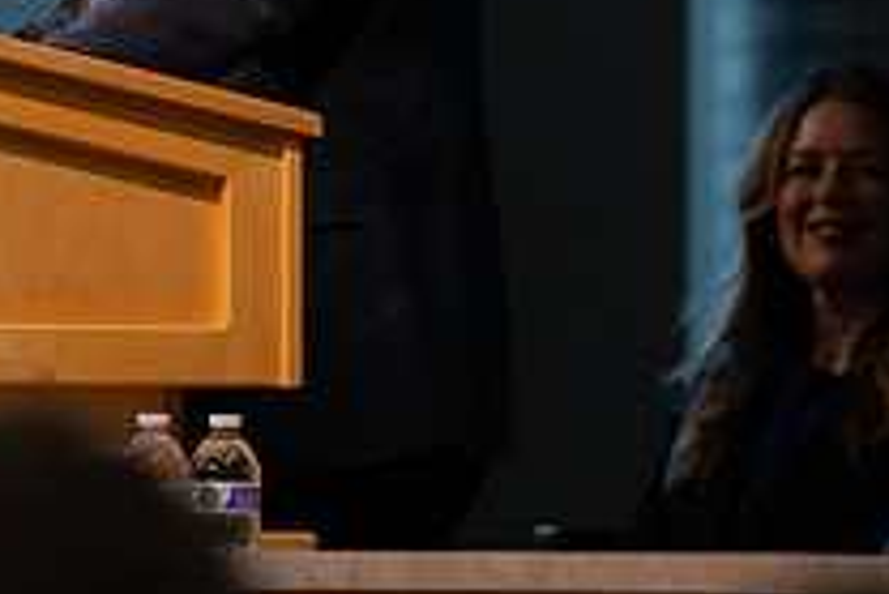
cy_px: -516
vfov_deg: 1.7
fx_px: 19843
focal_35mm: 803
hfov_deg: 2.6
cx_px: -26
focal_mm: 200
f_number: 3.2
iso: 320
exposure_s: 1/250
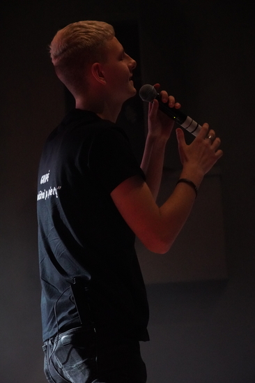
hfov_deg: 13.0
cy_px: 192
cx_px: 128
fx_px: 1116
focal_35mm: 105
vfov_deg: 19.5
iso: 8000
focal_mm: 70
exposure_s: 1/160
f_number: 5.6
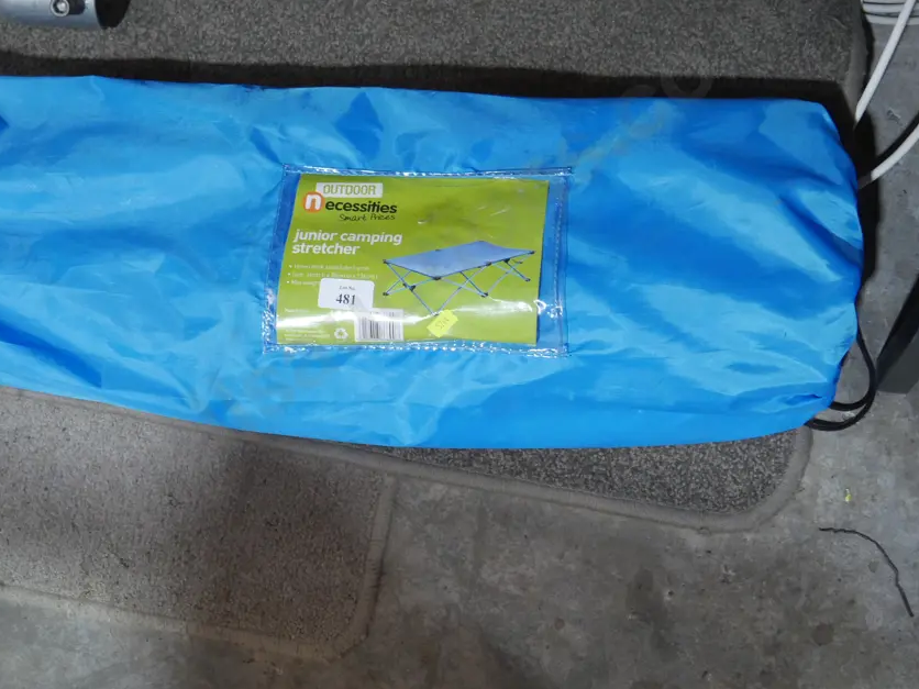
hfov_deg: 38.7
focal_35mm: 49
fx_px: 1301
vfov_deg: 29.7
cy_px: 321
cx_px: 361
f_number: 4.5
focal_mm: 20
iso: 1000
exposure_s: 1/60
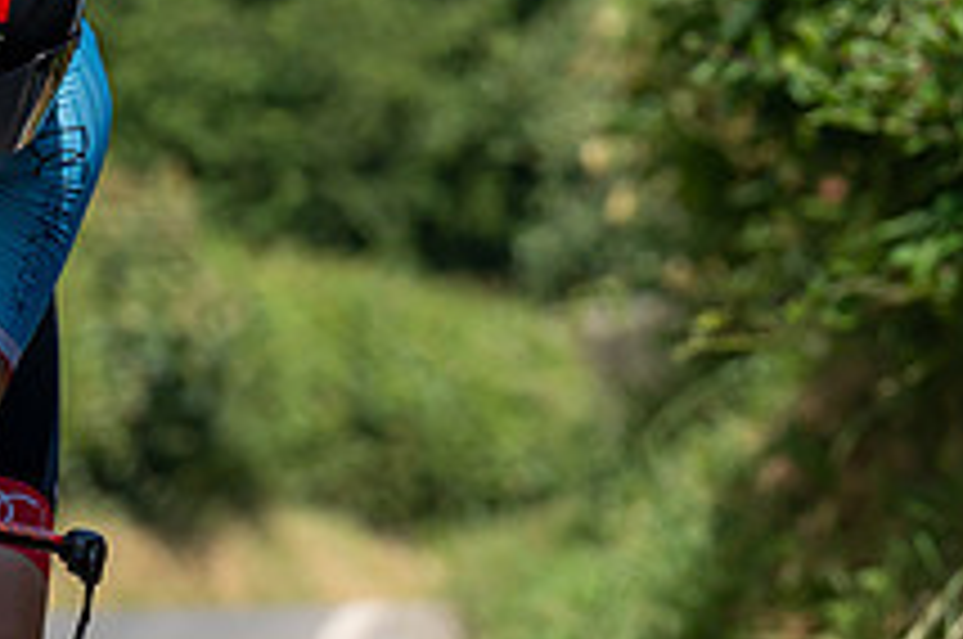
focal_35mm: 697
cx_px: -28
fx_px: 18617
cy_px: 340
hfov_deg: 3.0
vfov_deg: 2.0
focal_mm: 163
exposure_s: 1/1000
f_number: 5
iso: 200
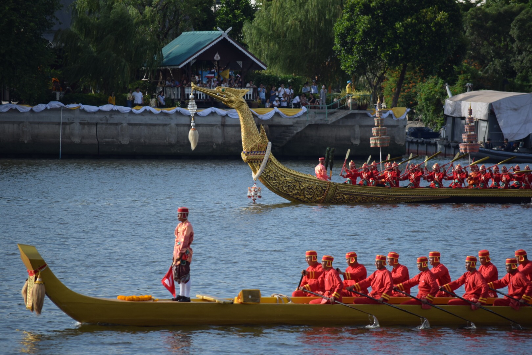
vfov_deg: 4.8
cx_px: 266
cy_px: 178
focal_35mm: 285
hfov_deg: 7.2
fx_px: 4211
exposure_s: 1/800
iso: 200
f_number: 5.6
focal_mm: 190
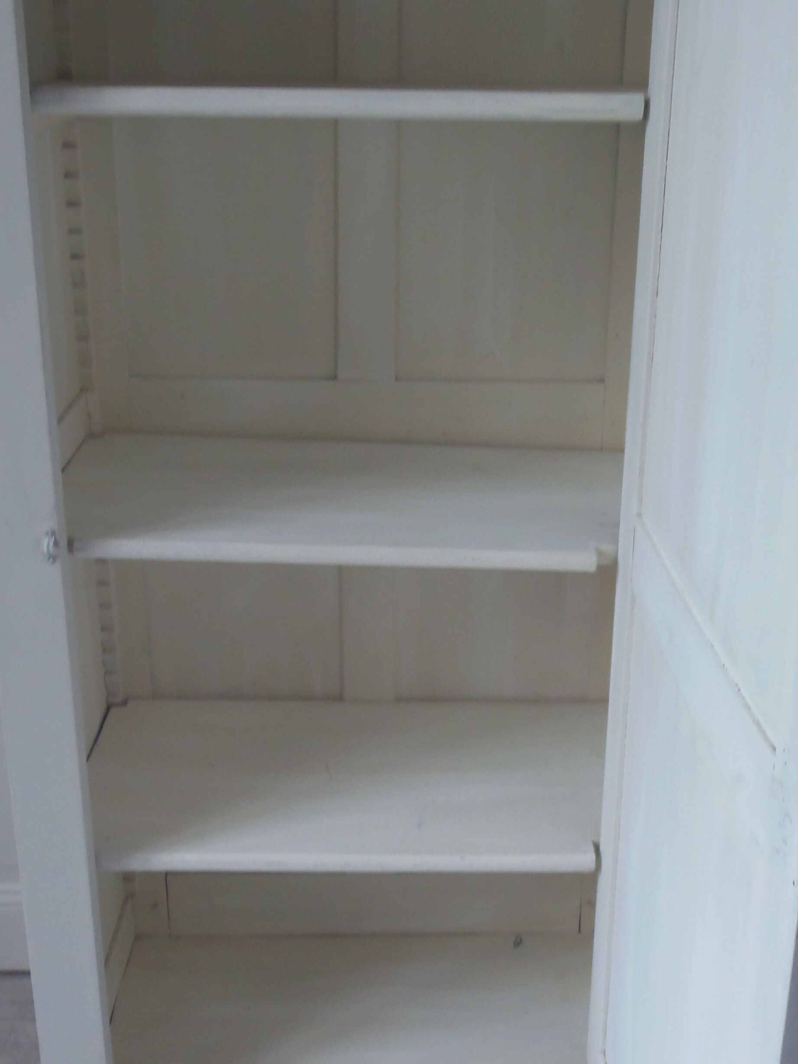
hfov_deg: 34.4
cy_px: 470
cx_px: 416
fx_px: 1291
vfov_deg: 44.7
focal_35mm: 42
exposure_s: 1/30
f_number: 2.9
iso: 80
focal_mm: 4.3
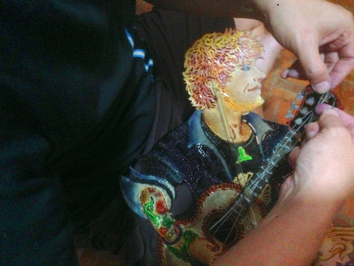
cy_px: 133
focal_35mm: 33
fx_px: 337
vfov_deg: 42.9
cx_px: 177
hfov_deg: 55.4
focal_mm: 4.12
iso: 800
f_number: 2.4
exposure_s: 1/15
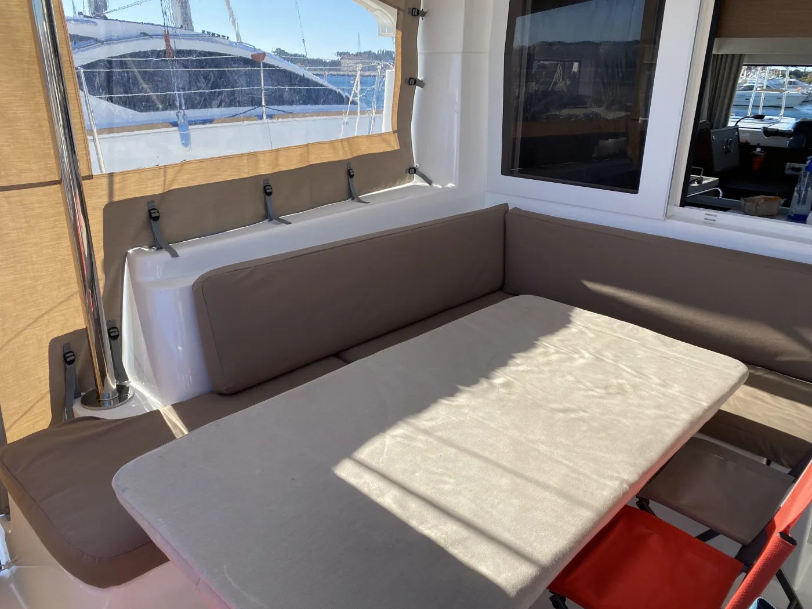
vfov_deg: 53.1
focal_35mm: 26
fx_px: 610
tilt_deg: -20.4
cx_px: 406
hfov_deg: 67.3
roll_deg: -1.1
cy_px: 304
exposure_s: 1/1245
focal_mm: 4.25
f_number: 1.8
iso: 32
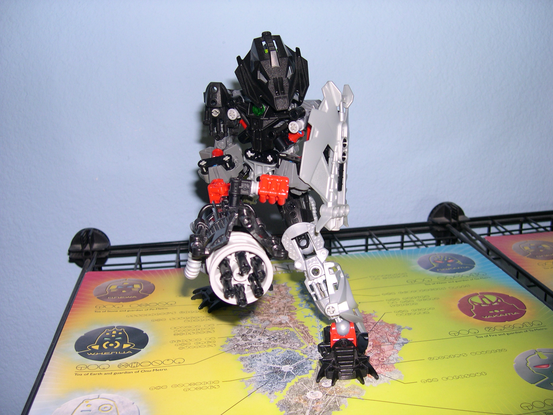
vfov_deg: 37.7
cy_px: 208
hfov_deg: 49.0
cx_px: 276
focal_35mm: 38
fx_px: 607
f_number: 2.8
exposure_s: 1/60
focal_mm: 8
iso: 100
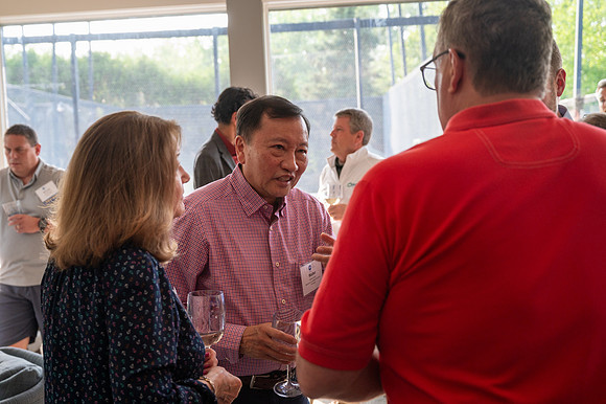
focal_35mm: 47
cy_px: 202
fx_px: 791
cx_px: 303
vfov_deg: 28.6
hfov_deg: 41.9
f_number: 4.5
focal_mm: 47
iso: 640
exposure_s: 1/200
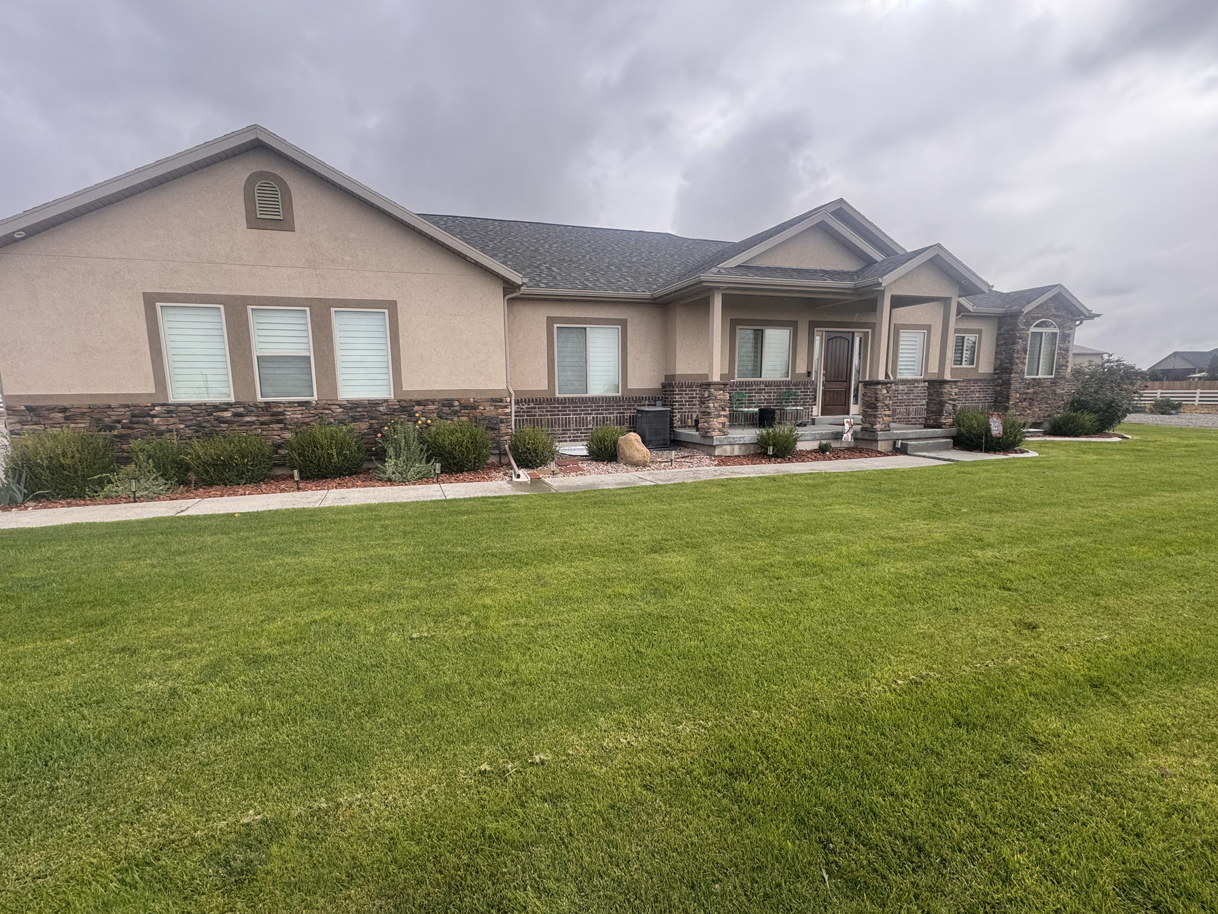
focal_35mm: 16
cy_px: 483
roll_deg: +1.2
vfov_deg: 78.0
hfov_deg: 94.5
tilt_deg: -9.5
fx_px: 563
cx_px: 585
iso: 40
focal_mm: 2.22
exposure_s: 1/341
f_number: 2.2
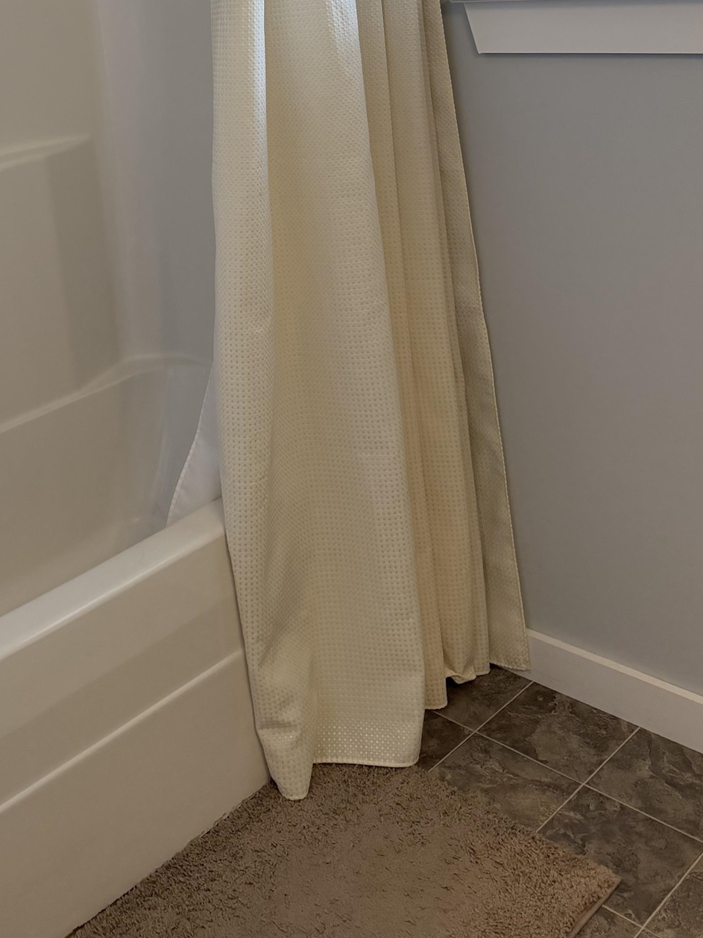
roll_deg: +6.3
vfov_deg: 40.5
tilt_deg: -8.4
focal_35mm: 44
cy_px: 144
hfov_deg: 32.1
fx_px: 1191
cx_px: 157
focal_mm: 6.76
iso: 200
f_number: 1.78
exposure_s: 1/218
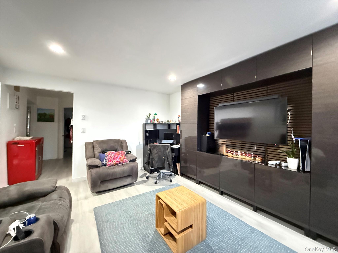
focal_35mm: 14
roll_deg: -0.3
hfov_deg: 102.1
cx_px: 169
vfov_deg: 85.7
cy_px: 126
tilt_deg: +1.2
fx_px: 137
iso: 1600
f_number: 2.2
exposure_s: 1/30
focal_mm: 2.22
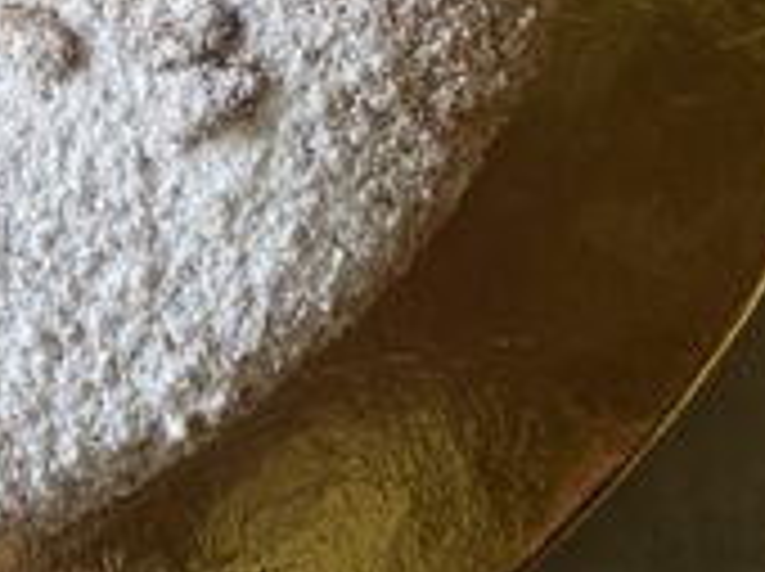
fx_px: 2251
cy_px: -441
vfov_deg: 13.1
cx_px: -43
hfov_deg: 18.7
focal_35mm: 102
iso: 160
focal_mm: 4.25
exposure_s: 1/60
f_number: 1.8
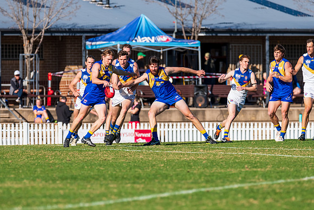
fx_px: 4377
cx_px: 126
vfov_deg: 2.7
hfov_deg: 4.1
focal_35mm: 502
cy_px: 109
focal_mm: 420
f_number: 9
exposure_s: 1/2000
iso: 800
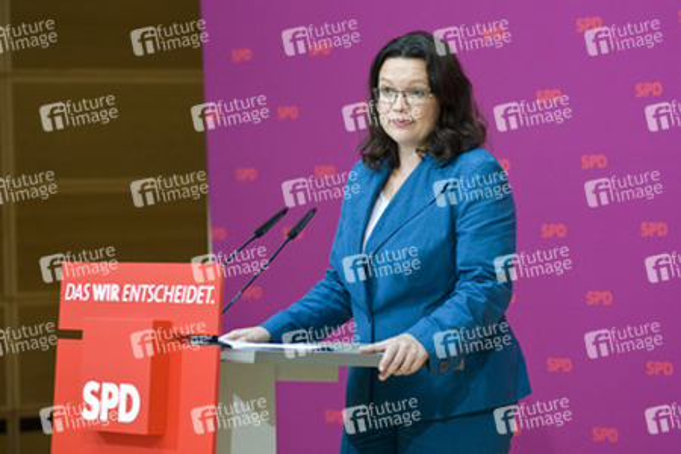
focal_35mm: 105
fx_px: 1986
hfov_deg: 19.5
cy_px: 227
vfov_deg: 13.0
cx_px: 340
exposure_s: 1/800
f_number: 4.5
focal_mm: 105
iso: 1600
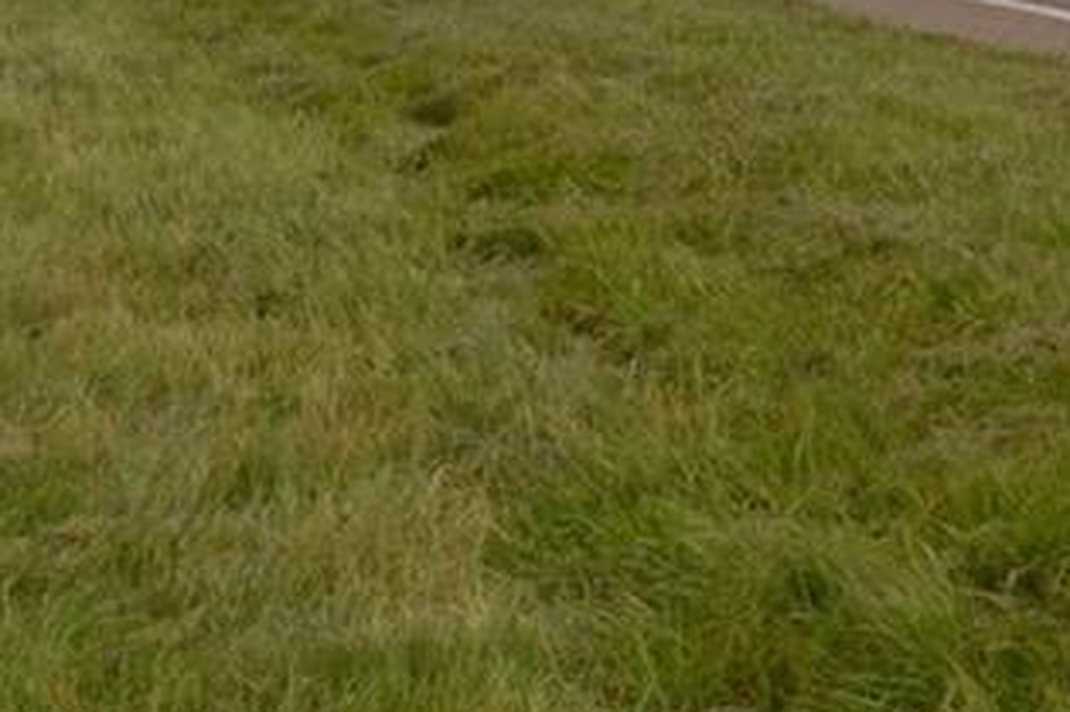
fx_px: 6357
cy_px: -259
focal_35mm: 214
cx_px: -61
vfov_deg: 6.4
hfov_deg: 9.5
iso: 100
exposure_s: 1/320
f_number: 9
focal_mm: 28
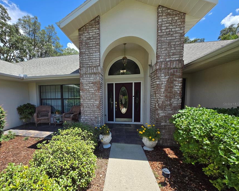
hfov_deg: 95.8
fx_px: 106
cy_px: 104
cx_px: 99
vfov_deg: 83.9
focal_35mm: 15
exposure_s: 1/692
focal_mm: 1.7
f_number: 2.2
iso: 25
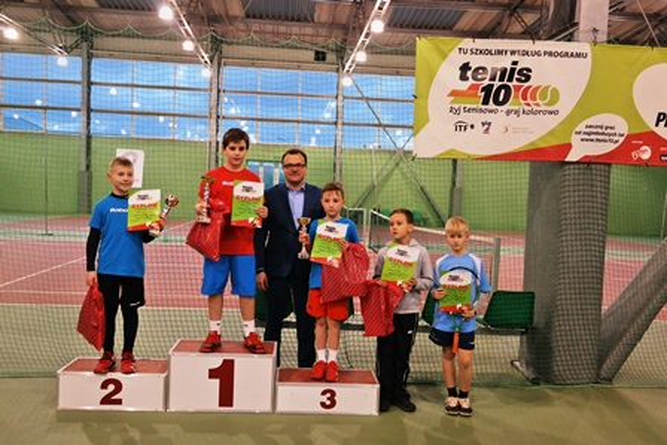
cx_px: 334
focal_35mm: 30
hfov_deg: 61.9
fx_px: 556
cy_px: 222
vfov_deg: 43.6
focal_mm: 20
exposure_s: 1/40
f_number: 3.5
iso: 800
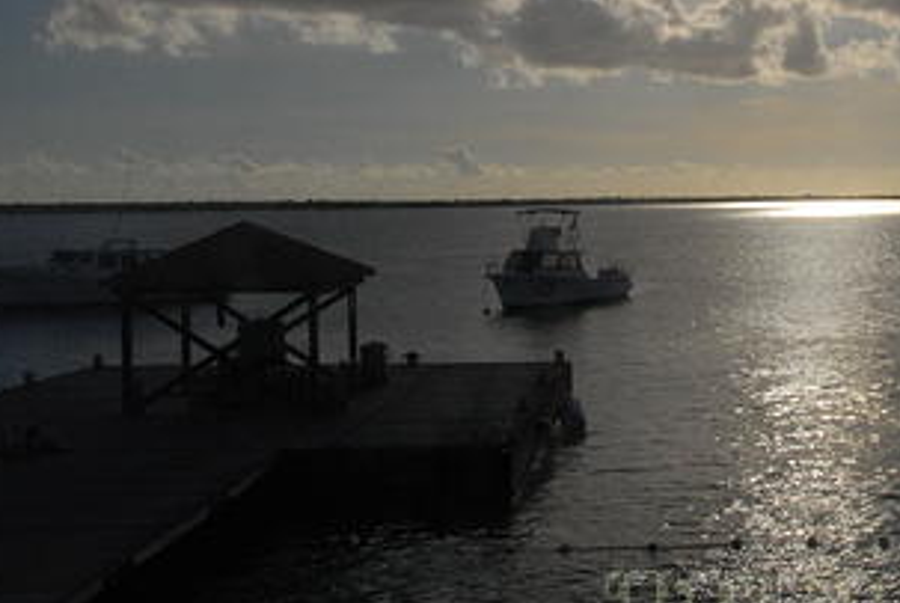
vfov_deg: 23.7
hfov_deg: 32.9
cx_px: 835
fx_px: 1427
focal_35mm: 57
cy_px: 181
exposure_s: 1/1000
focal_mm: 18
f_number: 22
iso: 400
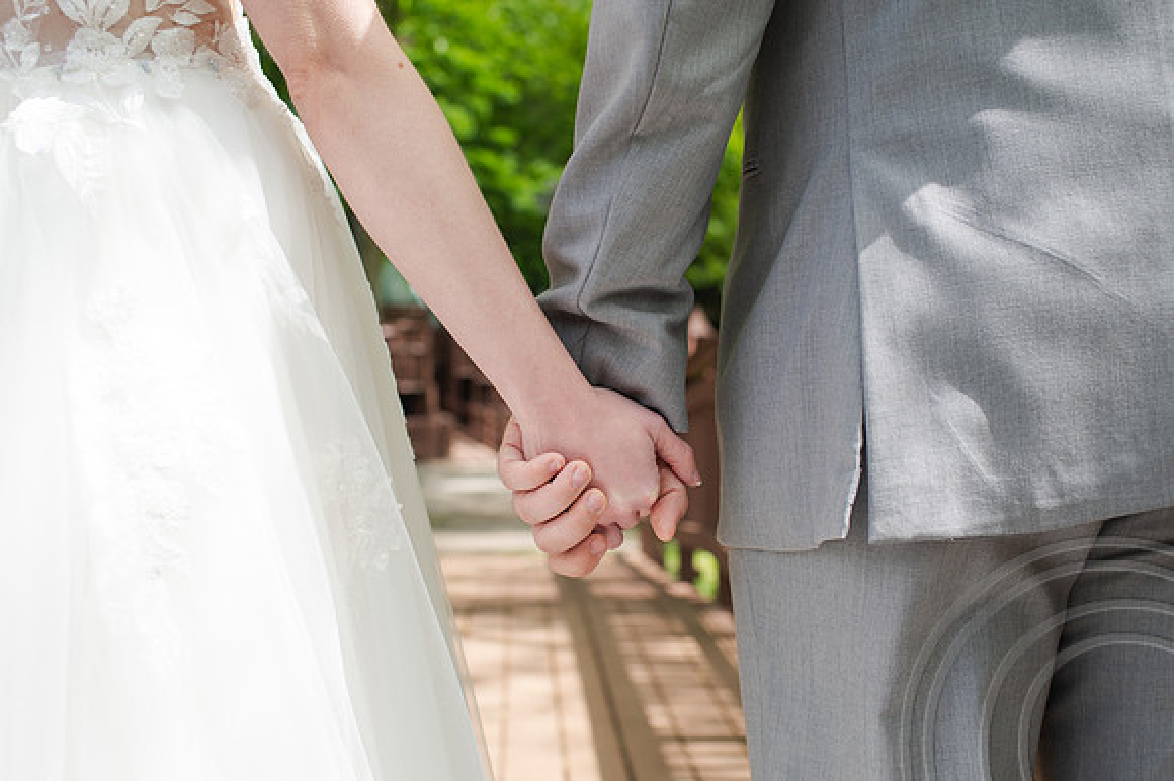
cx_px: 587
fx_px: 1270
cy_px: 435
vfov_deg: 34.2
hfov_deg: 49.6
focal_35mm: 39
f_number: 3.5
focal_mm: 35
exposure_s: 1/640
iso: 140
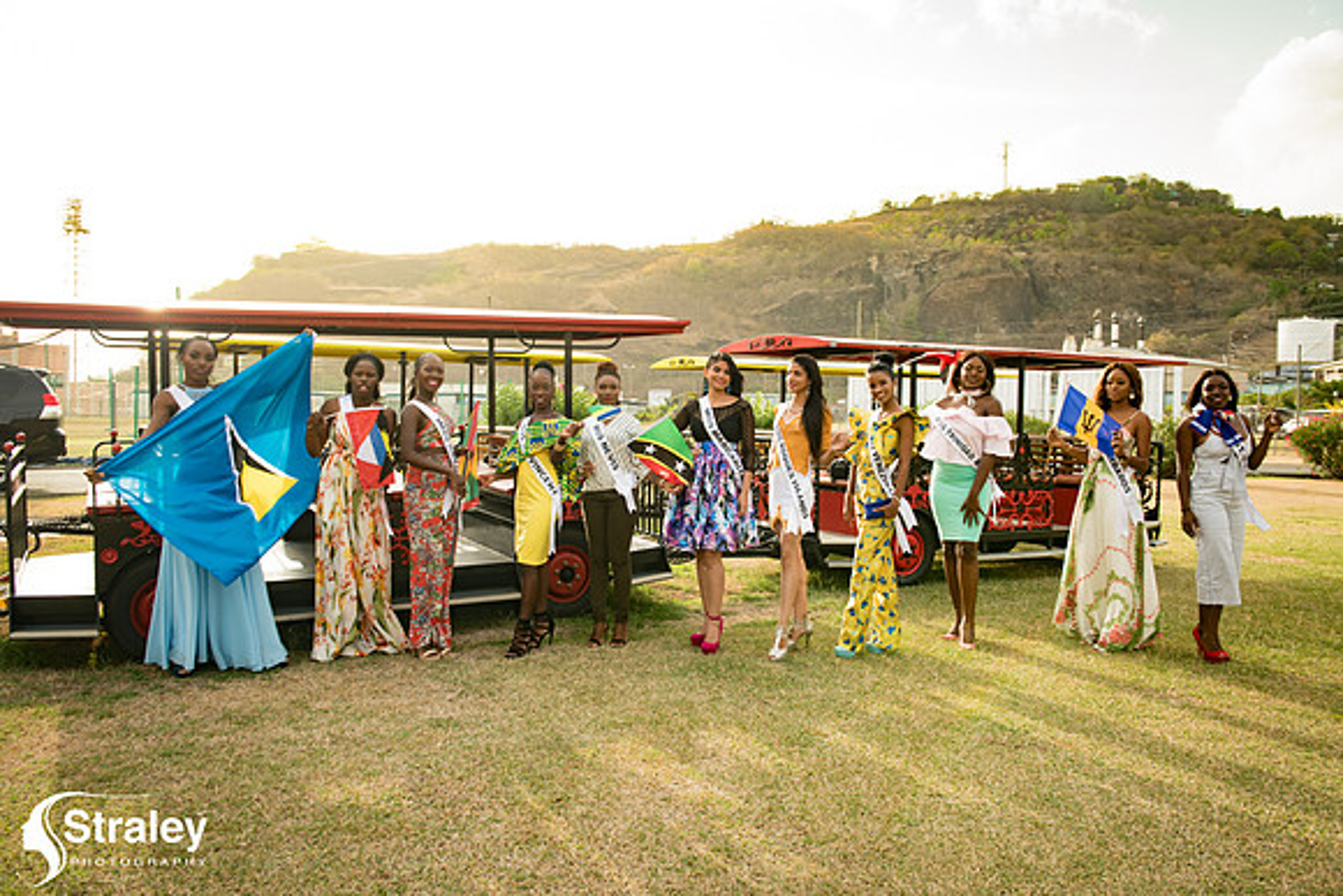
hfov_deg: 63.6
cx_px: 672
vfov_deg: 45.0
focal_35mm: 29
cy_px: 448
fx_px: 1082
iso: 80
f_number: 6.3
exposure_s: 1/125
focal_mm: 29
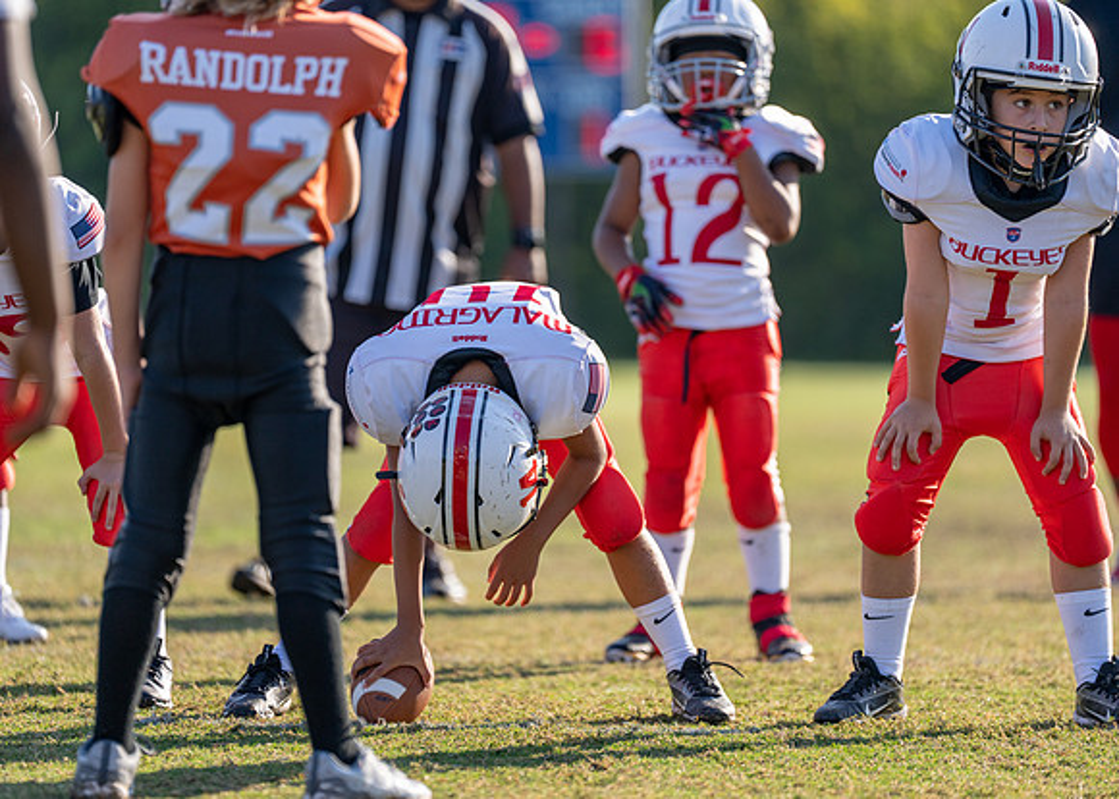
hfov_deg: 9.4
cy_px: 400
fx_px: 6804
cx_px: 513
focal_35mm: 214
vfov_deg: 6.7
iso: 100
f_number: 2.8
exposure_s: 1/2000
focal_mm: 200
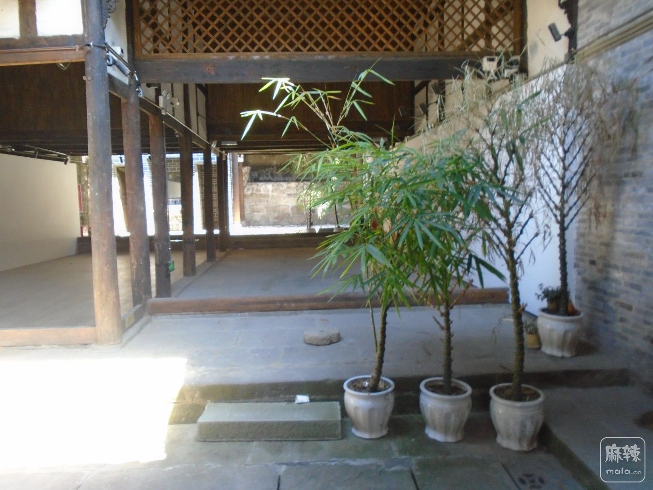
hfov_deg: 67.3
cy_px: 245
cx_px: 326
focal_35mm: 26
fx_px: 490
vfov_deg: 53.1
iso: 250
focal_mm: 4.6
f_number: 3.2
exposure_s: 1/30
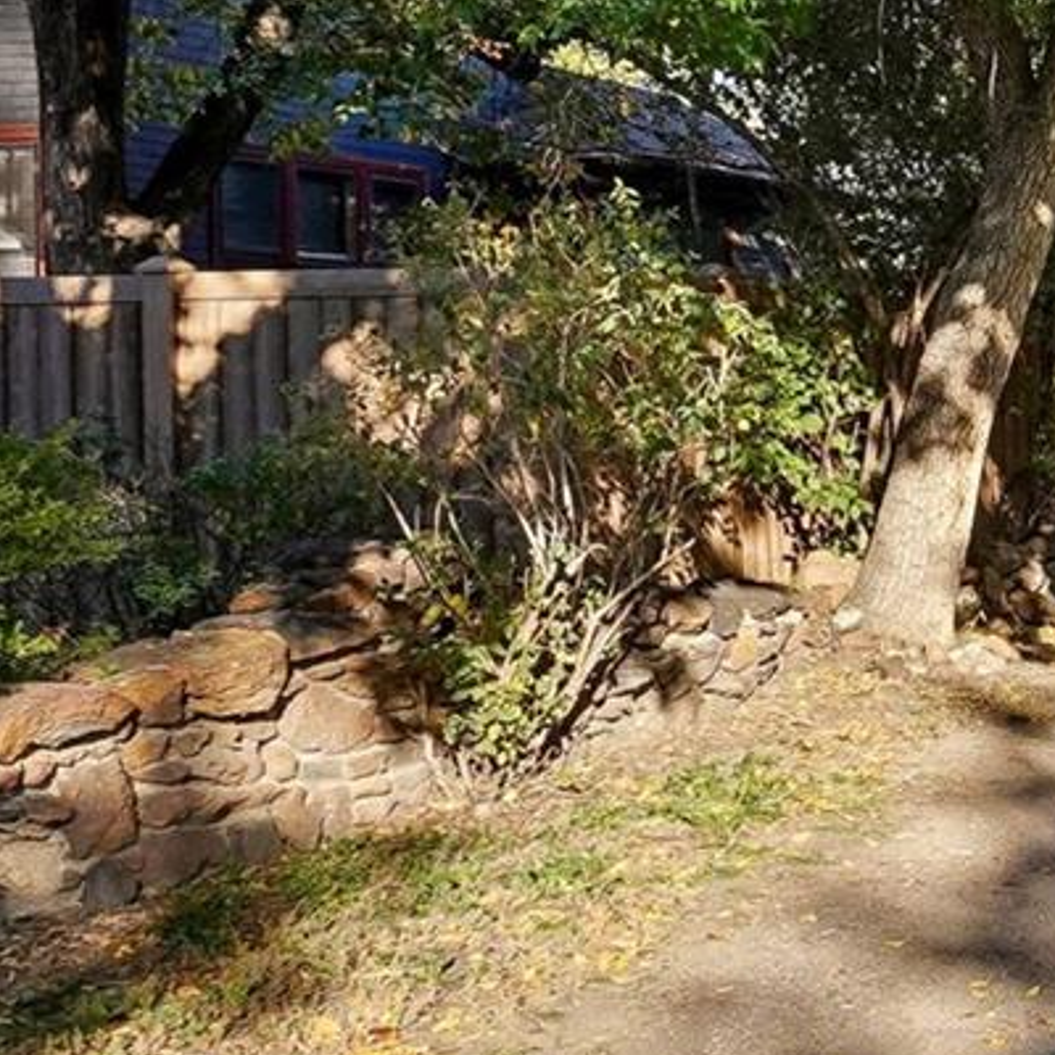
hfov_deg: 21.6
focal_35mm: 62
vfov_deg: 27.6
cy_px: 406
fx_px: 2138
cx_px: 1709
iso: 100
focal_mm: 12
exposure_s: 1/60
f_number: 8
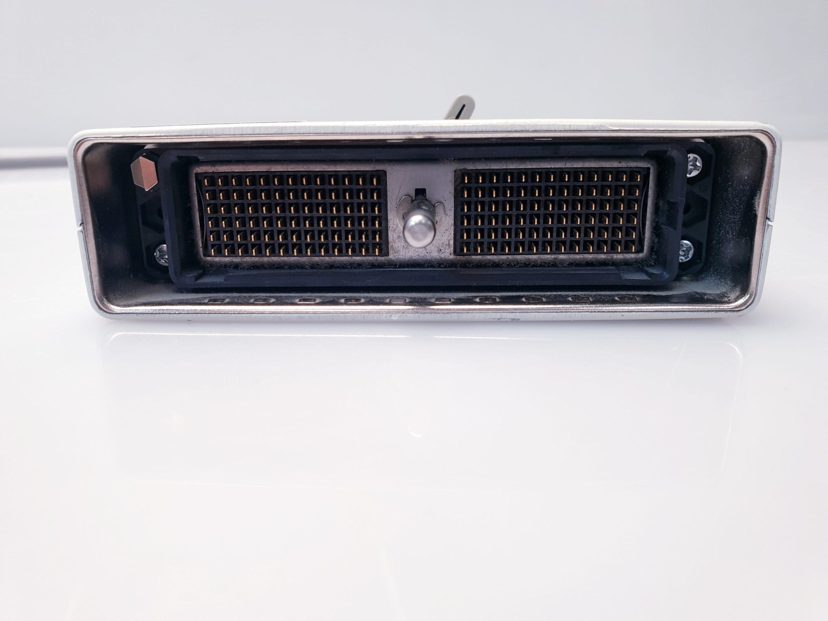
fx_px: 622
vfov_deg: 53.1
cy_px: 310
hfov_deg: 67.3
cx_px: 414
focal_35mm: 26
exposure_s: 1/50
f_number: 2.4
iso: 80
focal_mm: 4.3
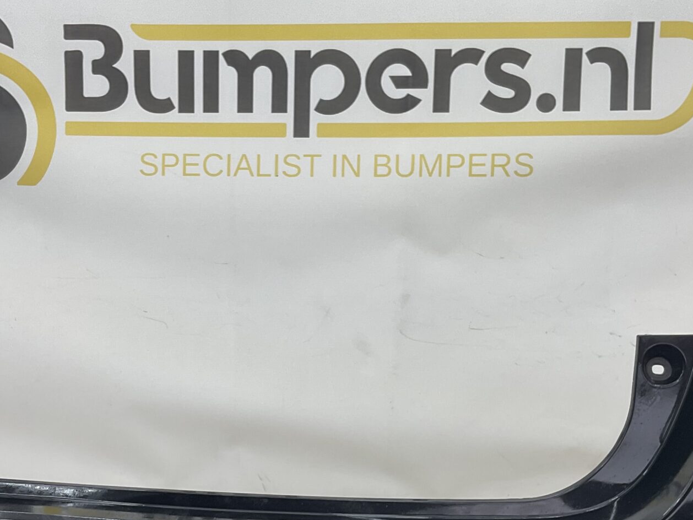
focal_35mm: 59
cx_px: 264
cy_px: 427
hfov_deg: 32.6
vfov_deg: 24.4
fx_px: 1181
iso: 32
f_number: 1.8
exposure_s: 1/100
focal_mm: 3
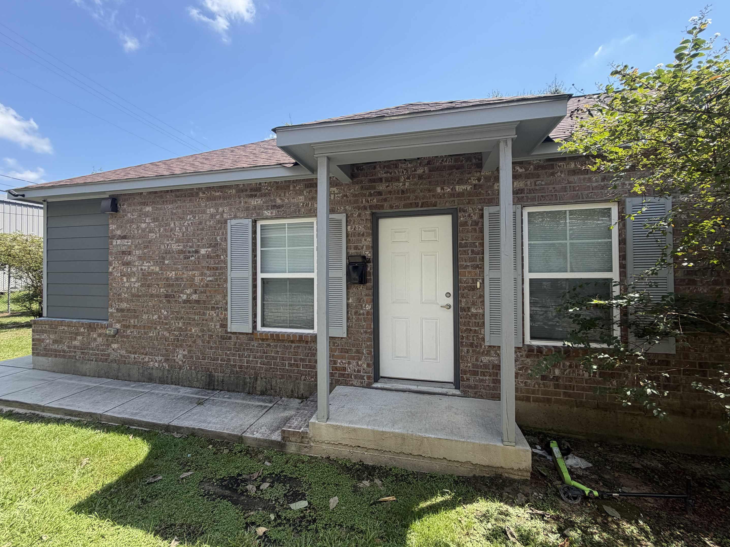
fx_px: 316
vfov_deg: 81.7
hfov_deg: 98.2
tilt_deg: +0.9
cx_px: 358
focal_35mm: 15
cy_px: 267
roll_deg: +1.2
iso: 40
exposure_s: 1/625
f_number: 2.2
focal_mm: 2.22
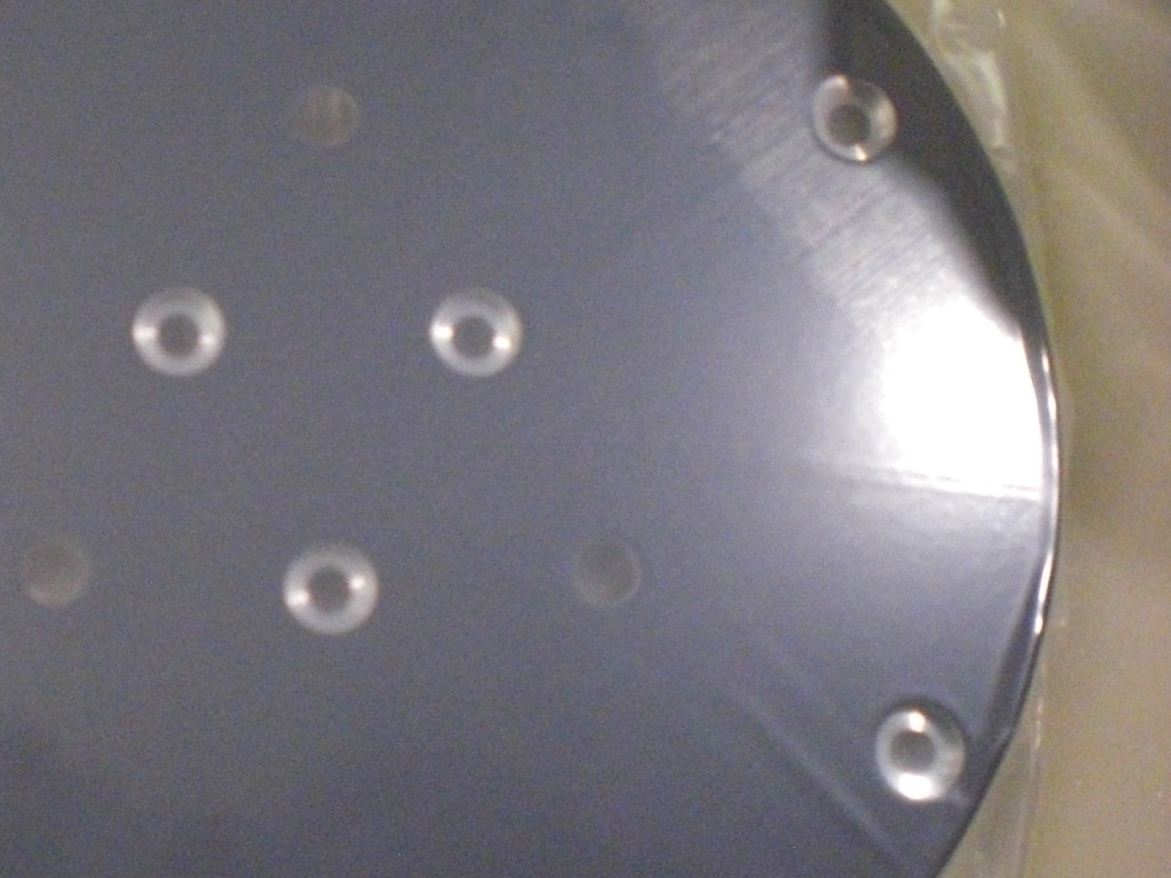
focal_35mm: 63
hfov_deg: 30.0
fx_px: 2131
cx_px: 227
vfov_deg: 23.3
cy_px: 505
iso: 800
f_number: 3.1
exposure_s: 1/125
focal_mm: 6.3
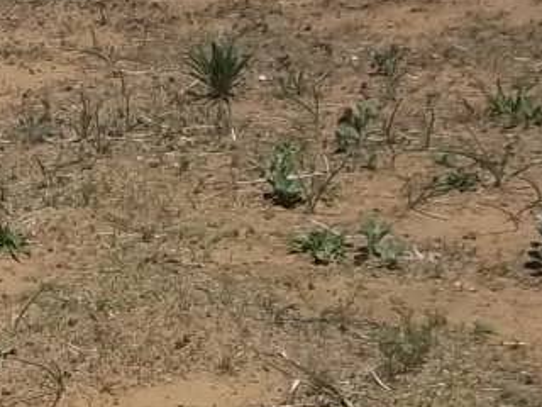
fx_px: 1879
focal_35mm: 120
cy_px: 429
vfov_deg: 12.2
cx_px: -351
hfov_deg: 14.8
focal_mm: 5.7
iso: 80
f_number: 5.5
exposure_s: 1/1000
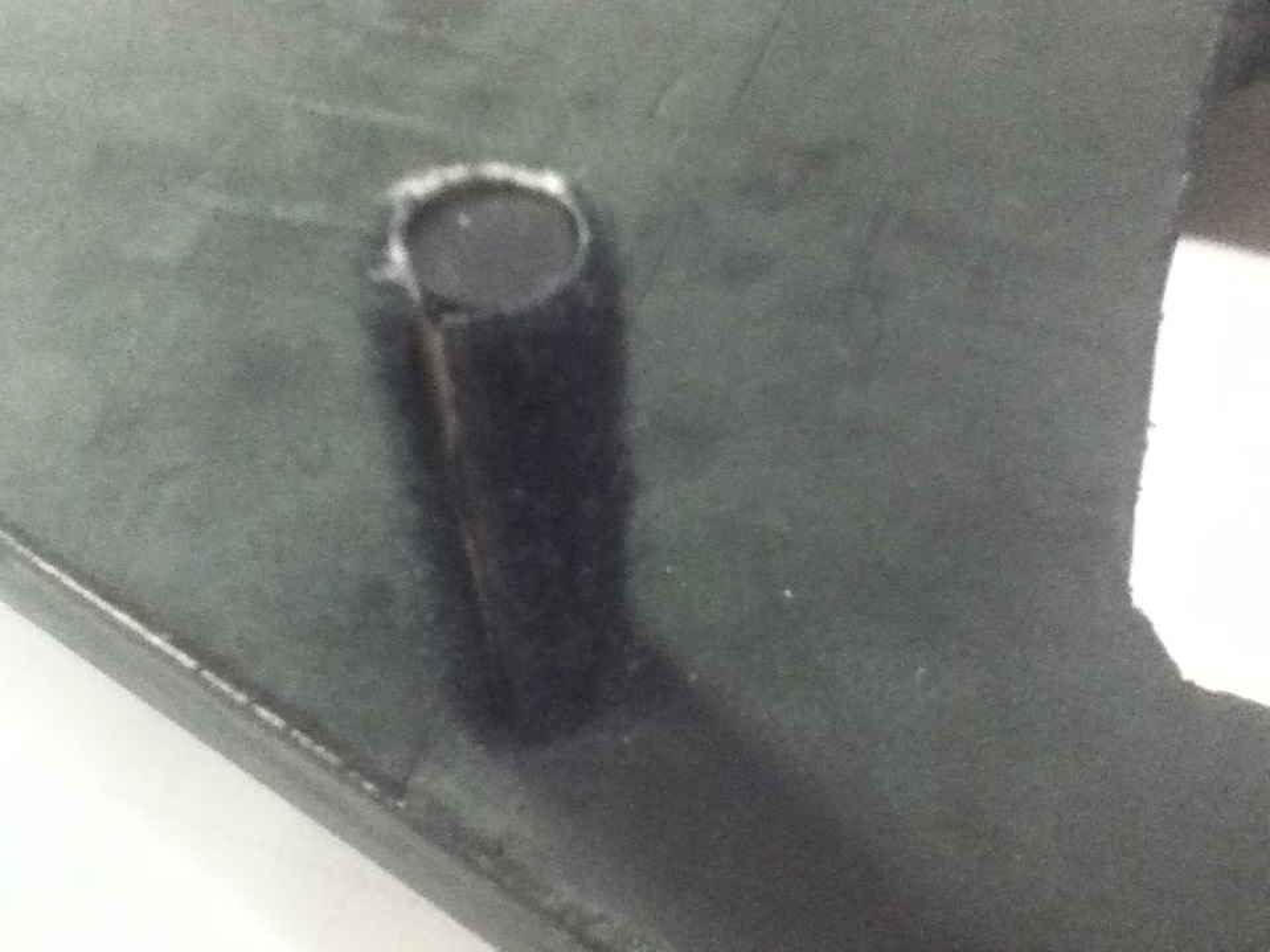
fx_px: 1174
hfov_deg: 56.8
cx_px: 635
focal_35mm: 32
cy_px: 476
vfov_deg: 44.2
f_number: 2.4
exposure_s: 1/15
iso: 1000
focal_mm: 3.85
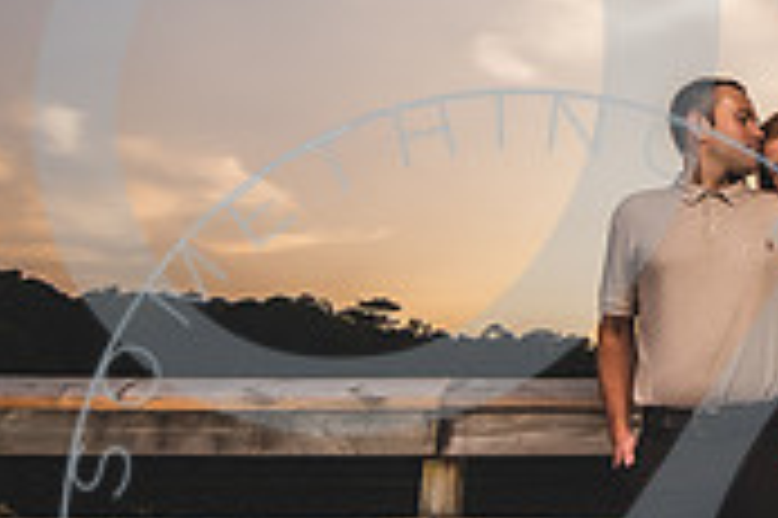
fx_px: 1015
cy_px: 173
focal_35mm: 47
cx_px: 746
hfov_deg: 38.1
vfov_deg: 28.4
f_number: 2.8
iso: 200
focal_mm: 14
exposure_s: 1/1600
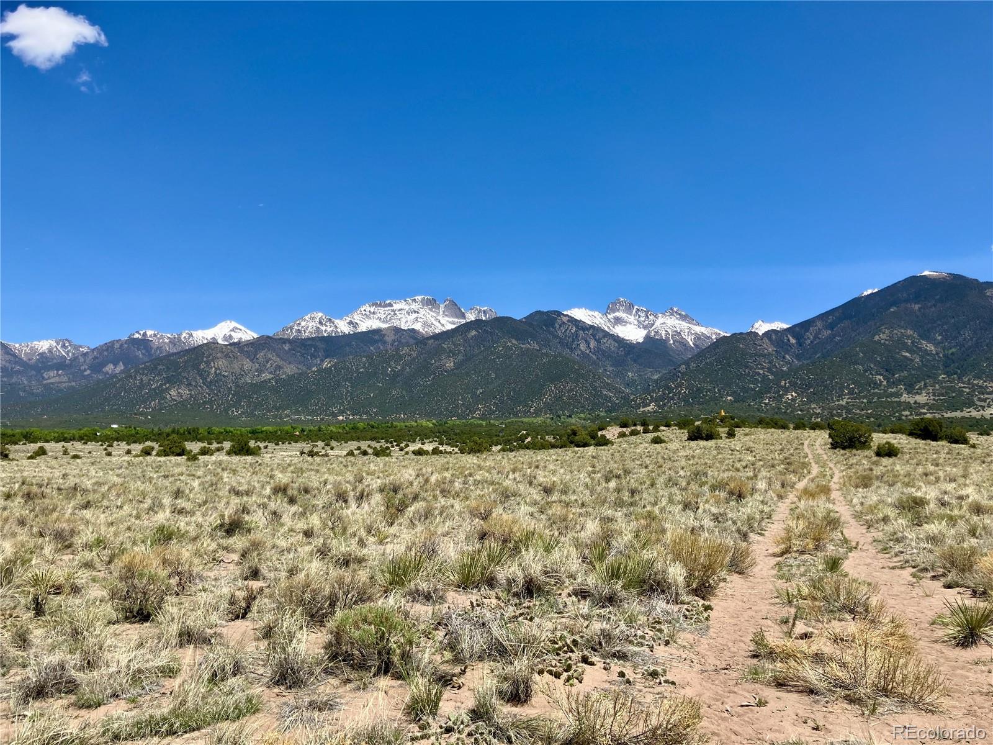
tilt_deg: +8.2
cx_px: 496
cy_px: 372
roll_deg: -1.2
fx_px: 803
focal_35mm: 28
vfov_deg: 49.7
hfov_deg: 63.4
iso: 32
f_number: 1.8
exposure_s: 1/2208
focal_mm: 3.99
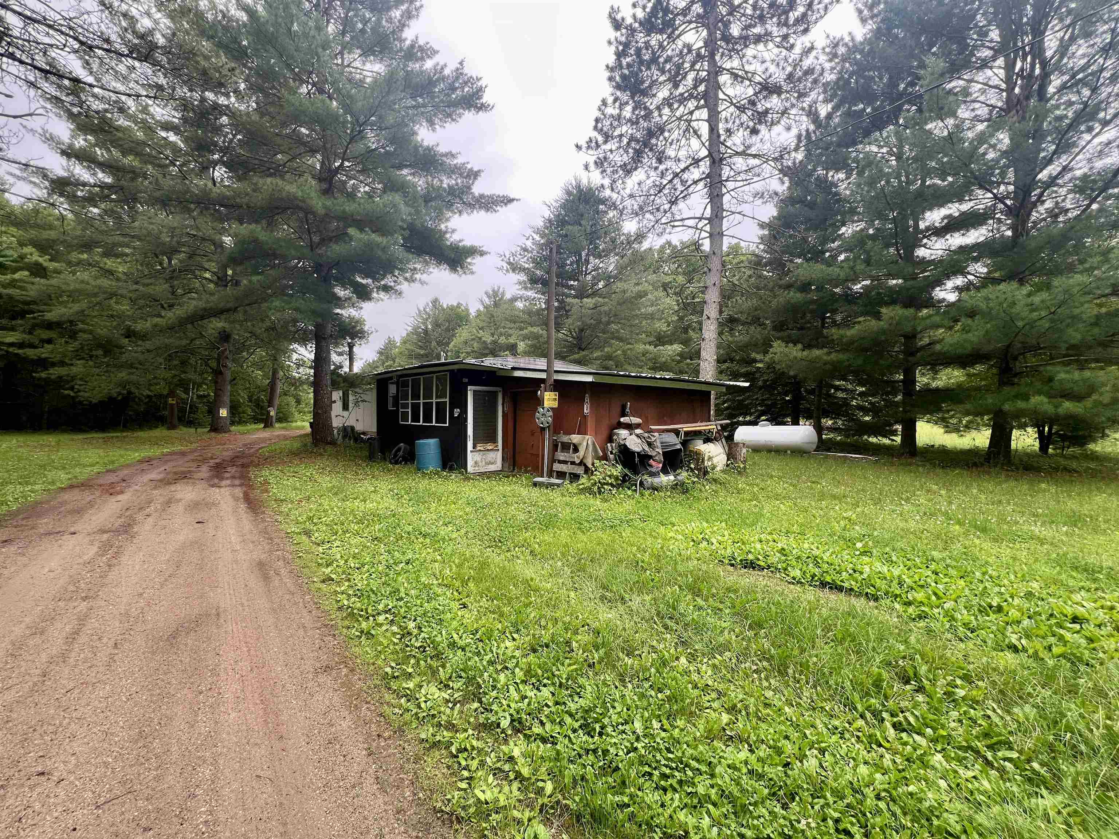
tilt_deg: -1.3
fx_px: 420
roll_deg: -0.4
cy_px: 420
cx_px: 560
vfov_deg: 89.9
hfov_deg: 106.2
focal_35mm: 13
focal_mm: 1.57
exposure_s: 1/99
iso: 64
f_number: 1.8
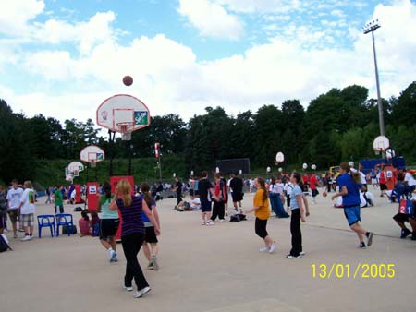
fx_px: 409
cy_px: 156
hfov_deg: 53.9
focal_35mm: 34
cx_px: 208
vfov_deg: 41.8
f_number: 5.1
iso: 80
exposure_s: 1/277
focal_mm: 5.6
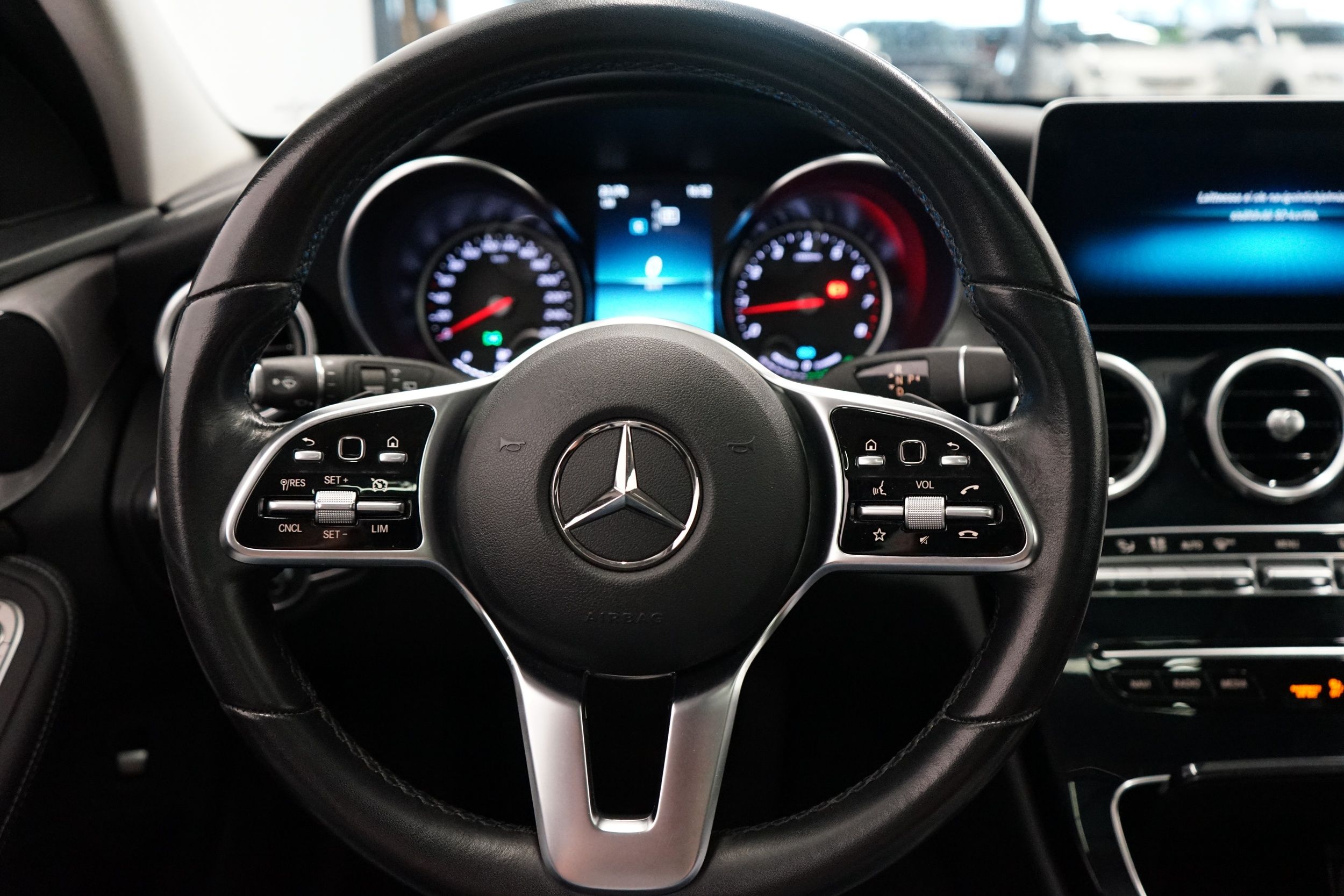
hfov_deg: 65.5
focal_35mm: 28
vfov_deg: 46.4
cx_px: 672
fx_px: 1045
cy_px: 448
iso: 4000
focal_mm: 28
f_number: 3.5
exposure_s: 1/160
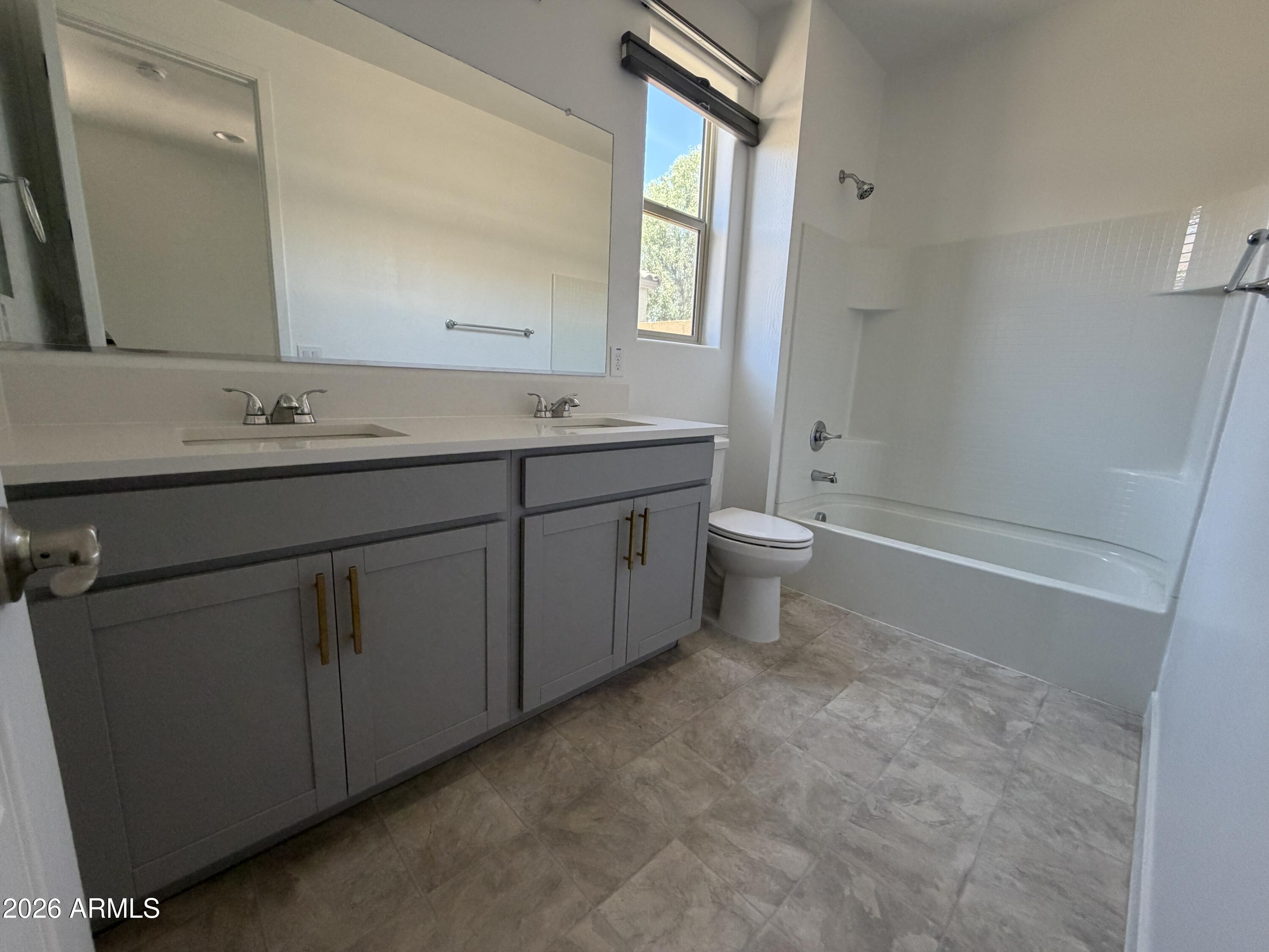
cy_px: 476
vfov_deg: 85.7
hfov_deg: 102.1
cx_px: 634
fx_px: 513
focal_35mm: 14
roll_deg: -1.7
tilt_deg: -11.5
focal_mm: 2.22
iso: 320
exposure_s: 1/121
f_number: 2.2
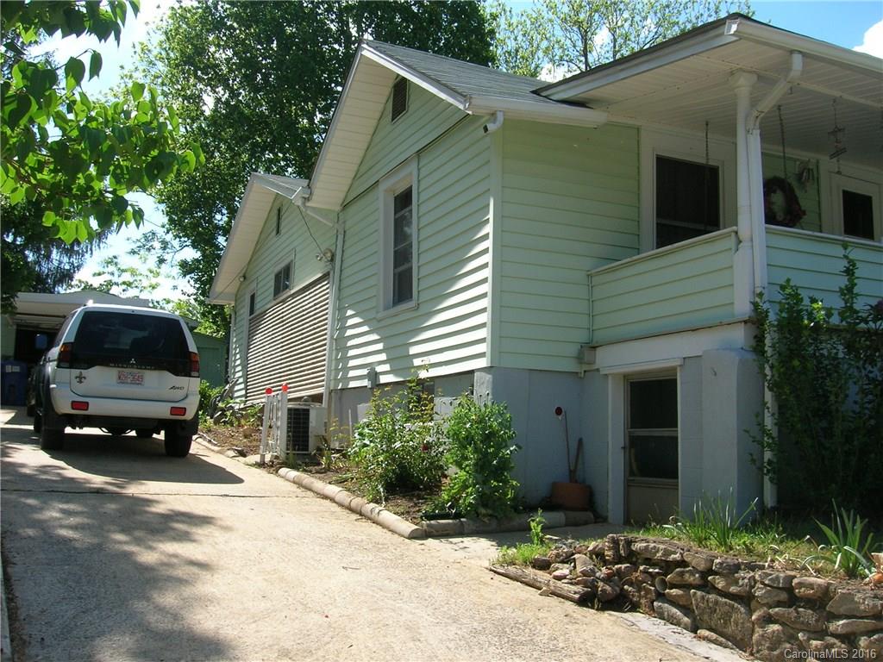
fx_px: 867
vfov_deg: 41.8
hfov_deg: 54.0
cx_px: 442
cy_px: 331
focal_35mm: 34
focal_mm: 5.7
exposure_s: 1/234
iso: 50
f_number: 4.9
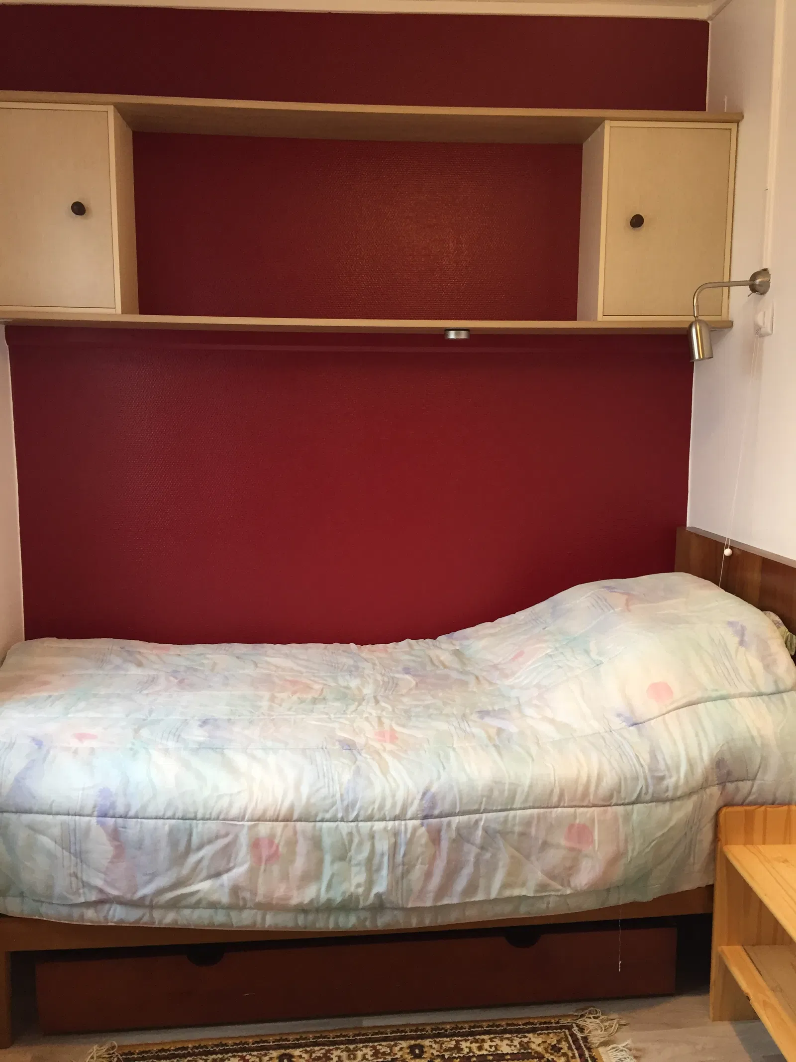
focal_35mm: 29
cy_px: 531
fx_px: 889
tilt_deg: -7.0
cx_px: 398
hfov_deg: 48.2
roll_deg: -0.2
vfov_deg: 61.7
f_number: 2.2
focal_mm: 4.15
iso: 64
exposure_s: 1/33
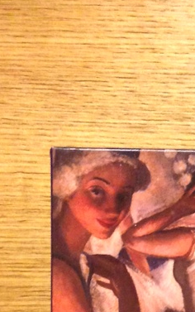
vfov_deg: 20.3
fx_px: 807
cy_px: 382
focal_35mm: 95
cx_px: 273
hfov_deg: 13.2
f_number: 2.4
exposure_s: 1/17
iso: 400
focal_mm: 4.12
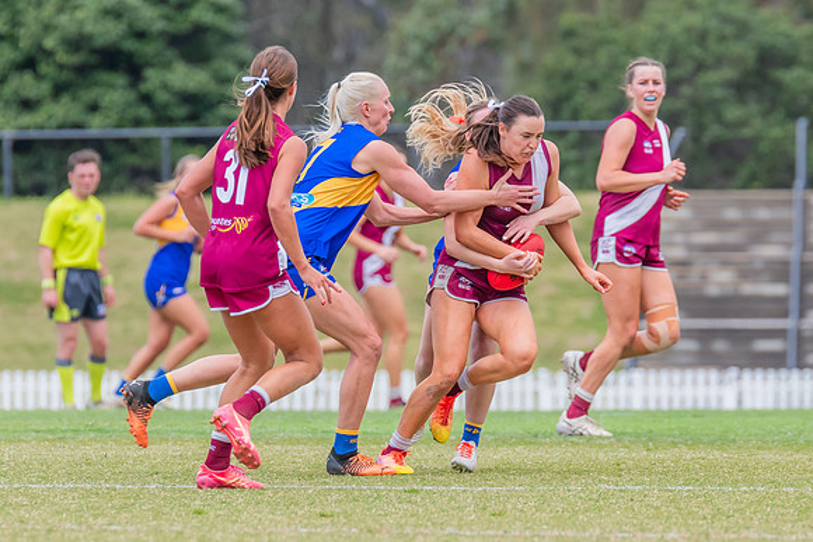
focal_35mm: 655
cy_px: 292
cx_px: 414
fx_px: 14786
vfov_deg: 2.1
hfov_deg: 3.1
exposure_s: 1/1250
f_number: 7.1
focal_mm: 420
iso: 800
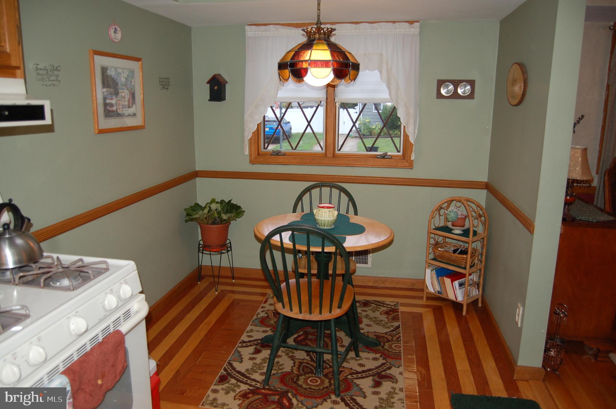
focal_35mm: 27
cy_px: 204
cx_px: 308
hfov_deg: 67.4
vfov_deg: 47.8
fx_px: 462
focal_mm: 18
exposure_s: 1/60
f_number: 3.5
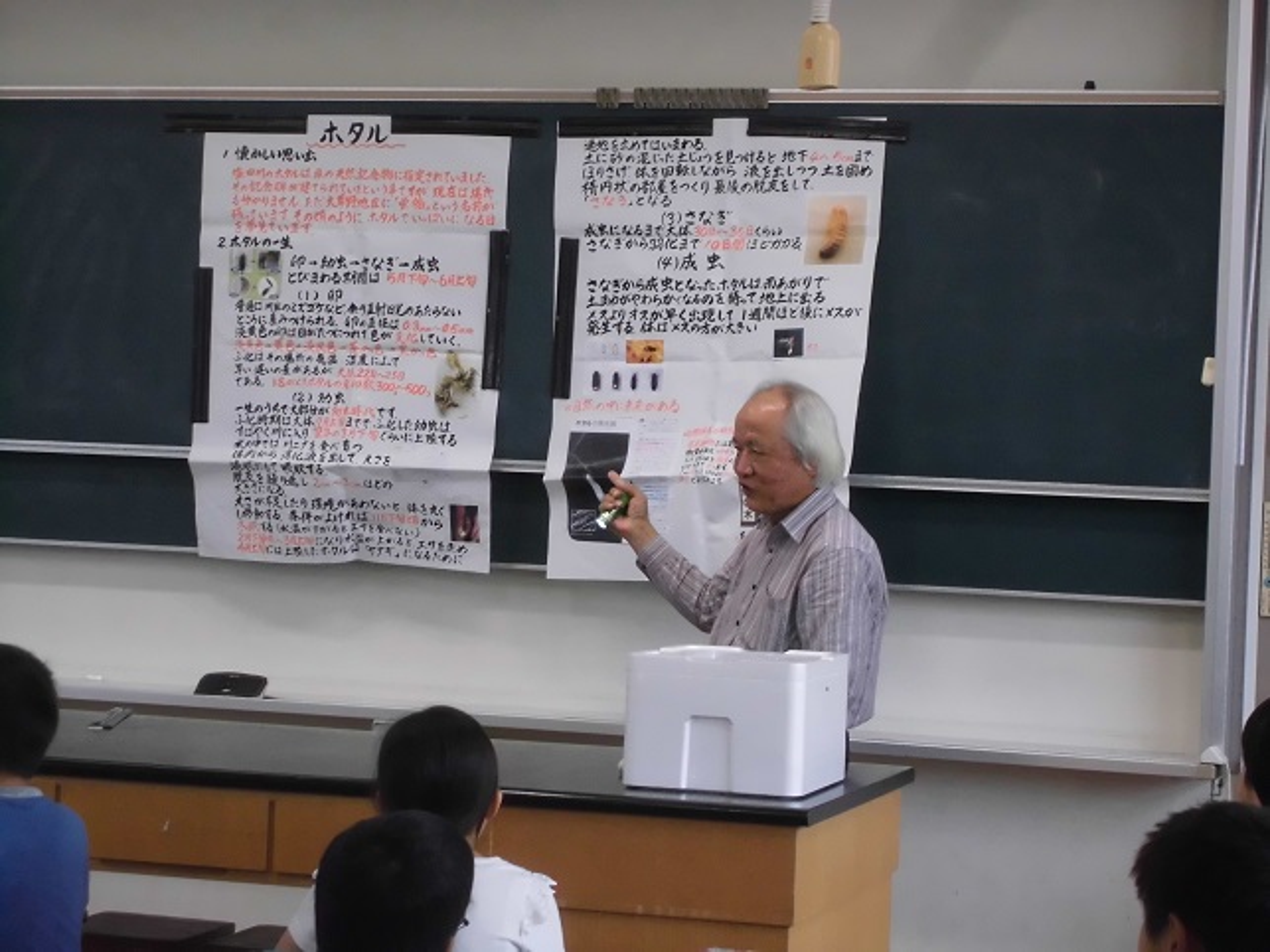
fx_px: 3155
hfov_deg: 22.8
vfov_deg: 17.2
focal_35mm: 86
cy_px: 476
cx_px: 635
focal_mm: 15.4
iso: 400
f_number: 6.3
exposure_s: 1/60
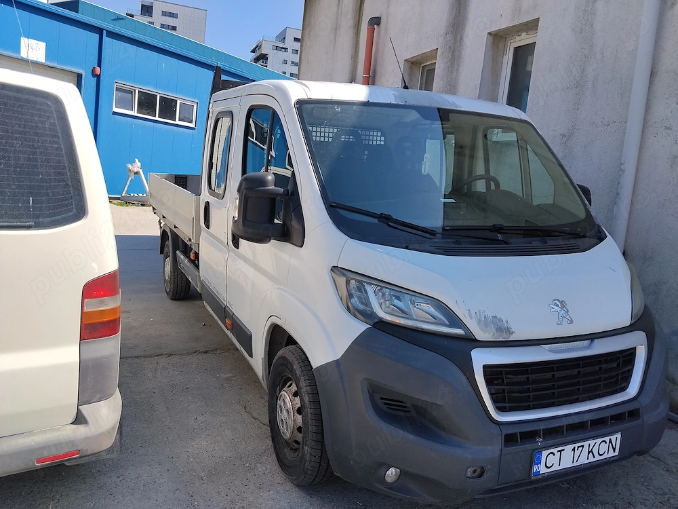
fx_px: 568
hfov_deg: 61.7
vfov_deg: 48.2
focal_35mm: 29
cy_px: 254
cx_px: 339
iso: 50
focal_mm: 4.22
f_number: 1.8
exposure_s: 1/1442
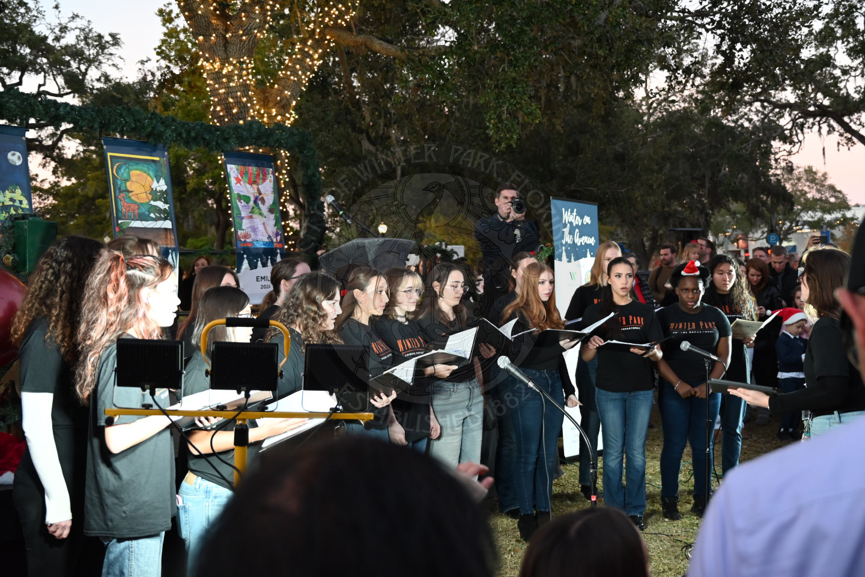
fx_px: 1033
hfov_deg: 45.4
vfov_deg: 31.2
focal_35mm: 43
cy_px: 288
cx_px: 432
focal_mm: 43
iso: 2000
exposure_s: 1/125
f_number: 5
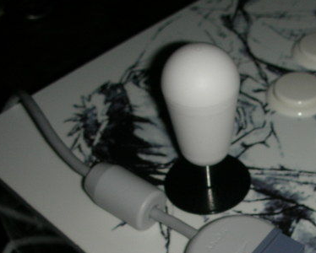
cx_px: 280
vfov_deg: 20.7
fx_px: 683
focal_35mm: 73
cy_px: 214
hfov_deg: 25.3
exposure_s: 1/60.1
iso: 50
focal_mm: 5.8
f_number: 8.5
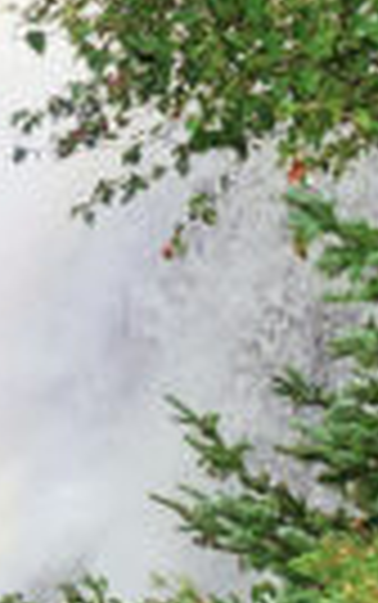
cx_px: -864
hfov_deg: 6.3
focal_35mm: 186
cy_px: -778
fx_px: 3059
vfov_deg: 10.0
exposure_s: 1/182
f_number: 1.8
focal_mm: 6.4
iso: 12
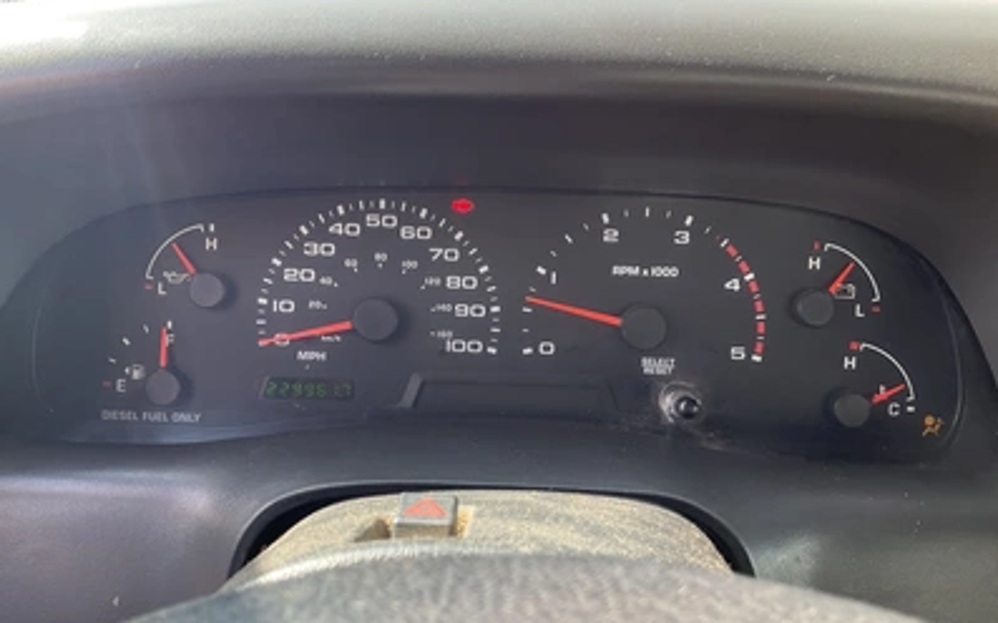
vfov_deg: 40.5
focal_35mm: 31
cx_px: 498
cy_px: 344
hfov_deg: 61.2
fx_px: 843
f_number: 1.8
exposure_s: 1/122
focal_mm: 3
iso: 32
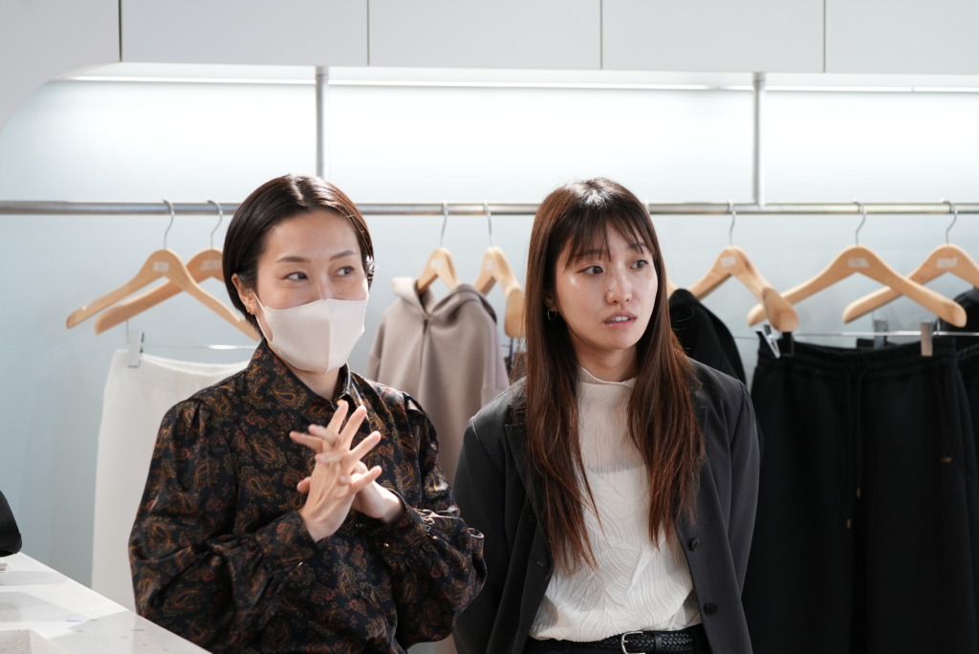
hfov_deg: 19.1
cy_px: 327
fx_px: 2911
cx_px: 490
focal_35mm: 107
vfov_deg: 12.8
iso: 800
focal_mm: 107
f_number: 4.5
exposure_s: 1/50
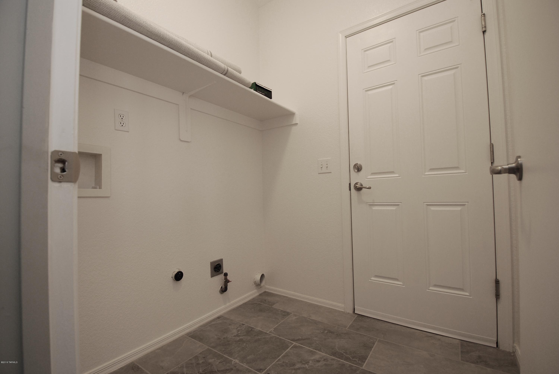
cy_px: 187
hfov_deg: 100.3
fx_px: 233
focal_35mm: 15
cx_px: 280
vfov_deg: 77.5
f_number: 3.5
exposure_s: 1/60
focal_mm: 10
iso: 360
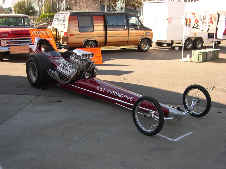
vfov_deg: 34.3
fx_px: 274
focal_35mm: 42
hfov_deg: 44.8
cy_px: 84
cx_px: 113
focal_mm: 9
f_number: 2.9
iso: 100
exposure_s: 1/392
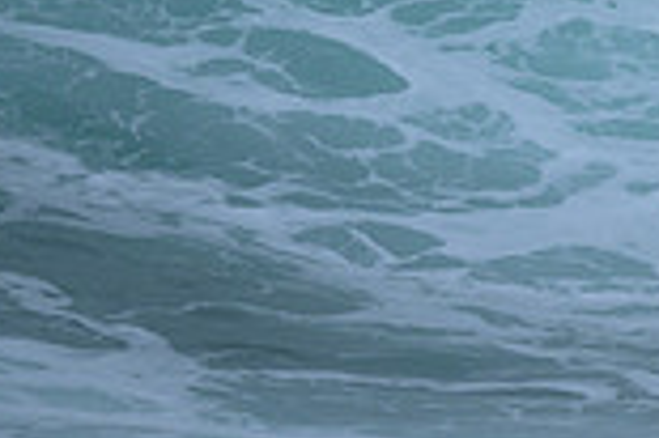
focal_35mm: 3001
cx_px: 999
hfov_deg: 0.7
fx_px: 54876
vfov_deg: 0.5
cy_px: -228
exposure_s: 1/1600
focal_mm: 800
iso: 180
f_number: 6.3
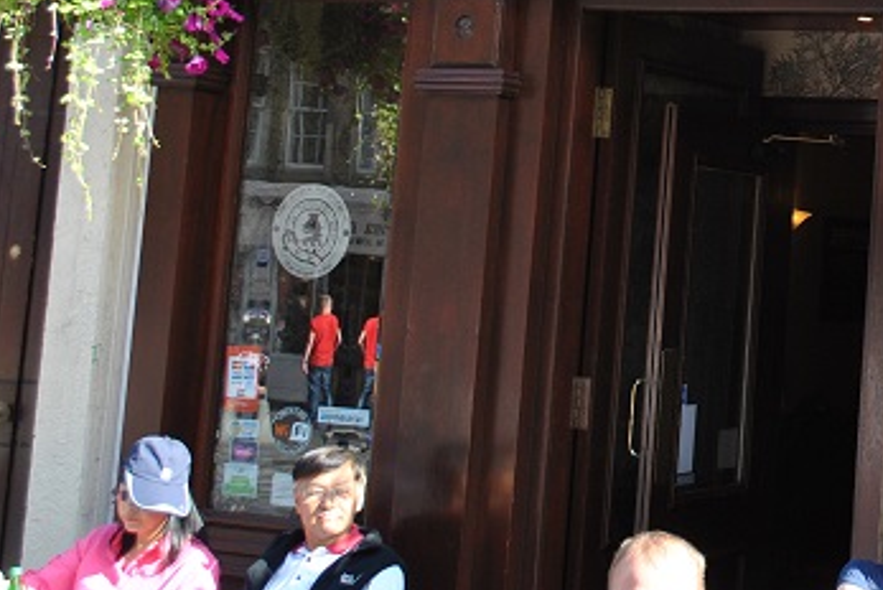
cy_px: -72
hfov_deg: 21.4
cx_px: 972
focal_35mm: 90
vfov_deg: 14.8
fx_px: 2209
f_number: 5.6
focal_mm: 26
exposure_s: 1/125
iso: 200
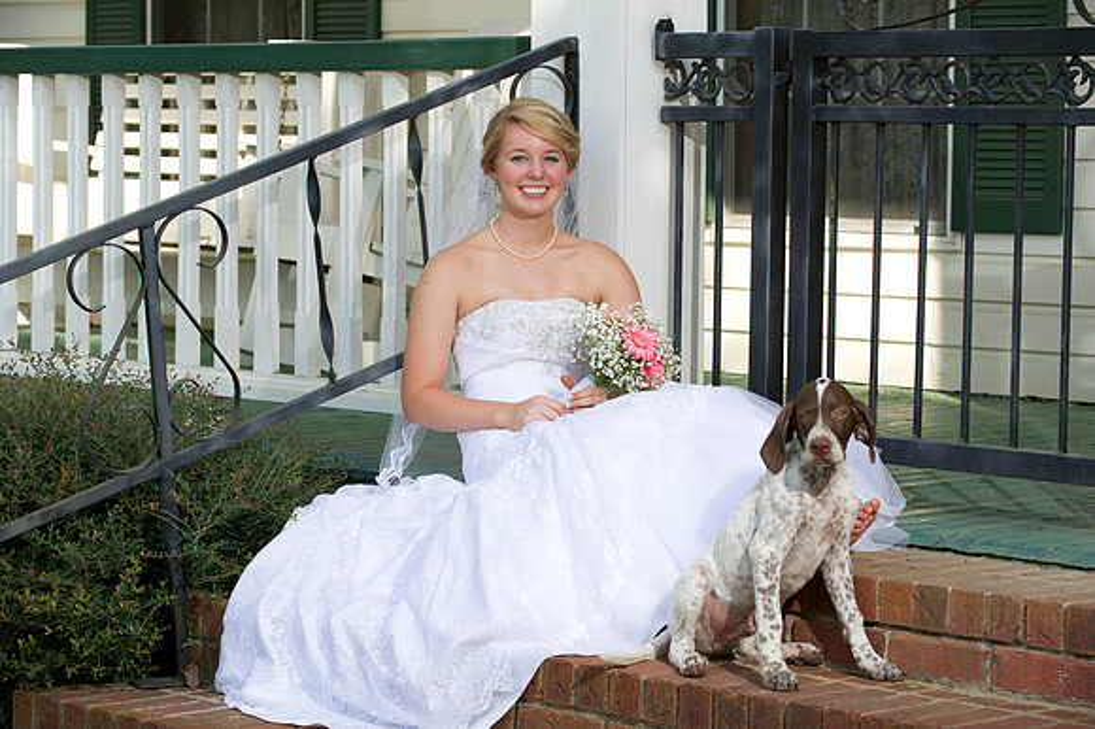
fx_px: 3192
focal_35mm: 105
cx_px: 548
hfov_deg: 19.5
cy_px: 364
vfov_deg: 13.0
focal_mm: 105
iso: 320
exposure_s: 1/250
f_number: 5.6
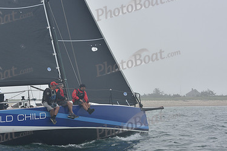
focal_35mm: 108
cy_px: 101
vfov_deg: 12.7
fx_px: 681
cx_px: 65
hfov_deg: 18.8
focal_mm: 70
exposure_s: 1/800
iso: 250
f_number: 9
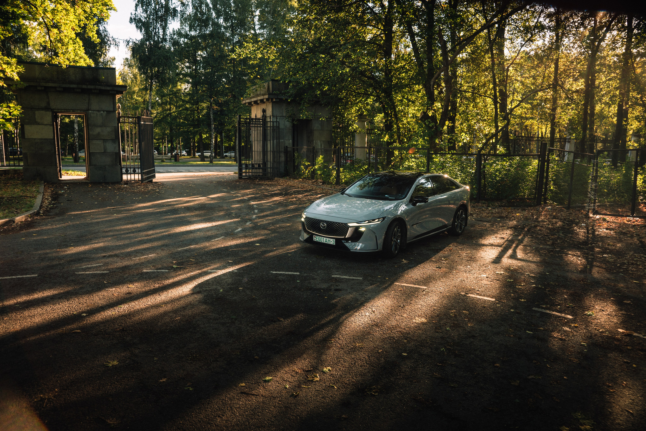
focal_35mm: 25
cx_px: 323
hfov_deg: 72.6
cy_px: 216
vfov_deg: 52.2
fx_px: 440
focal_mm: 24
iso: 100
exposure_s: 1/25
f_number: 6.3
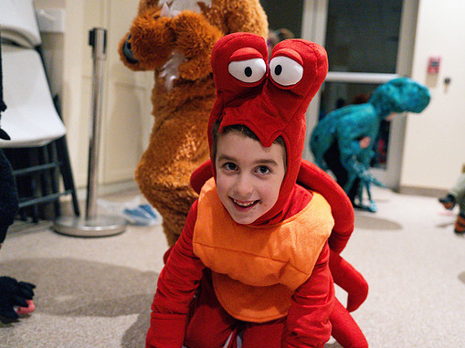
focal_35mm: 34
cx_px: 244
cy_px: 174
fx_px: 456
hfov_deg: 54.0
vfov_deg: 41.7
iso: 1250
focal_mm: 31
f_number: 2.8
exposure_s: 1/250
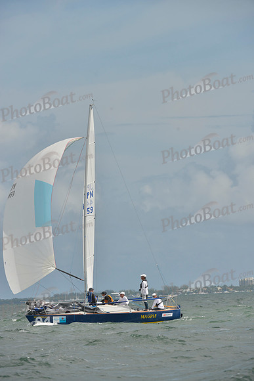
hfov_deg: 5.5
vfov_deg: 8.2
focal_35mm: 250
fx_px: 2644
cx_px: 127
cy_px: 190
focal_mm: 250
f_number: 9
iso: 280
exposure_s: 1/1250
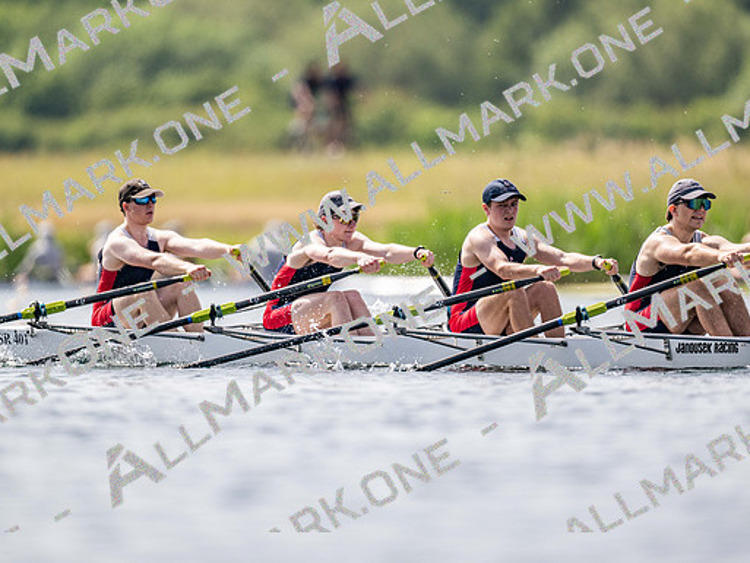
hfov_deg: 3.0
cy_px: 282
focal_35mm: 652
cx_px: 404
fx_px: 14130
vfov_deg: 2.3
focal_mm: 600
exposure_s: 1/2500
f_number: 4
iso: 180
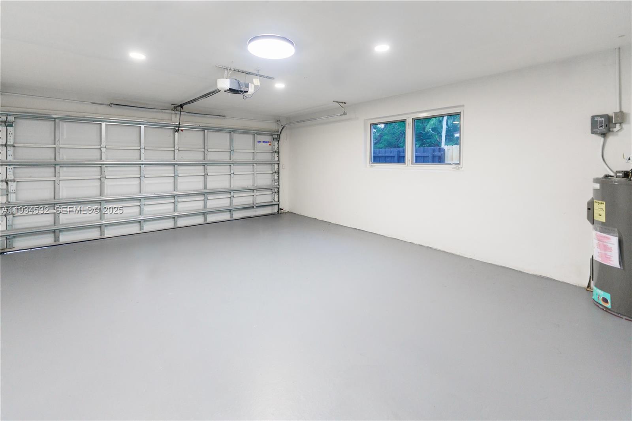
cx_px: 316
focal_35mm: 14
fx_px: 246
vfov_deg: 81.2
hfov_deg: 104.3
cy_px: 210
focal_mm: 14
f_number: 2.8
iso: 800
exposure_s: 1/100
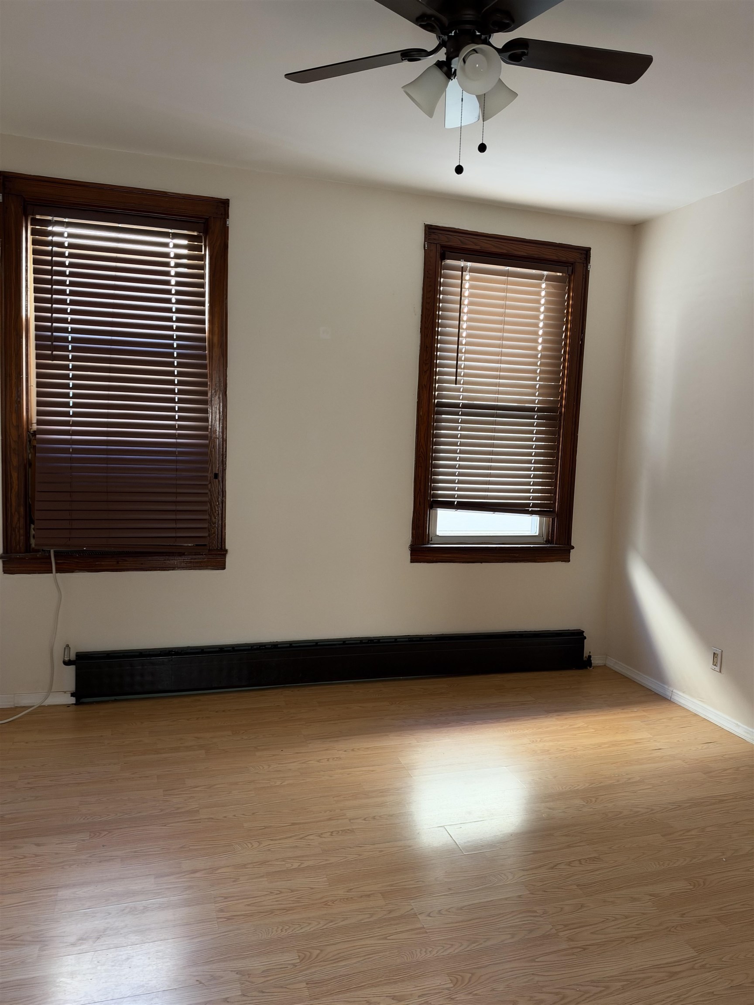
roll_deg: -2.5
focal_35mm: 24
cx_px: 377
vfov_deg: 71.6
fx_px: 697
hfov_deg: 56.8
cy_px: 502
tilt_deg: -3.7
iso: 250
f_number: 1.48
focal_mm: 6.93
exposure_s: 1/66
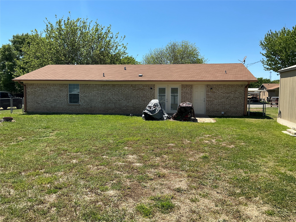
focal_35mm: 28
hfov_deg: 63.4
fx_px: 239
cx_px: 148
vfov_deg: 49.7
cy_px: 111
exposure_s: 1/1675
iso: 25
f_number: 1.8
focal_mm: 3
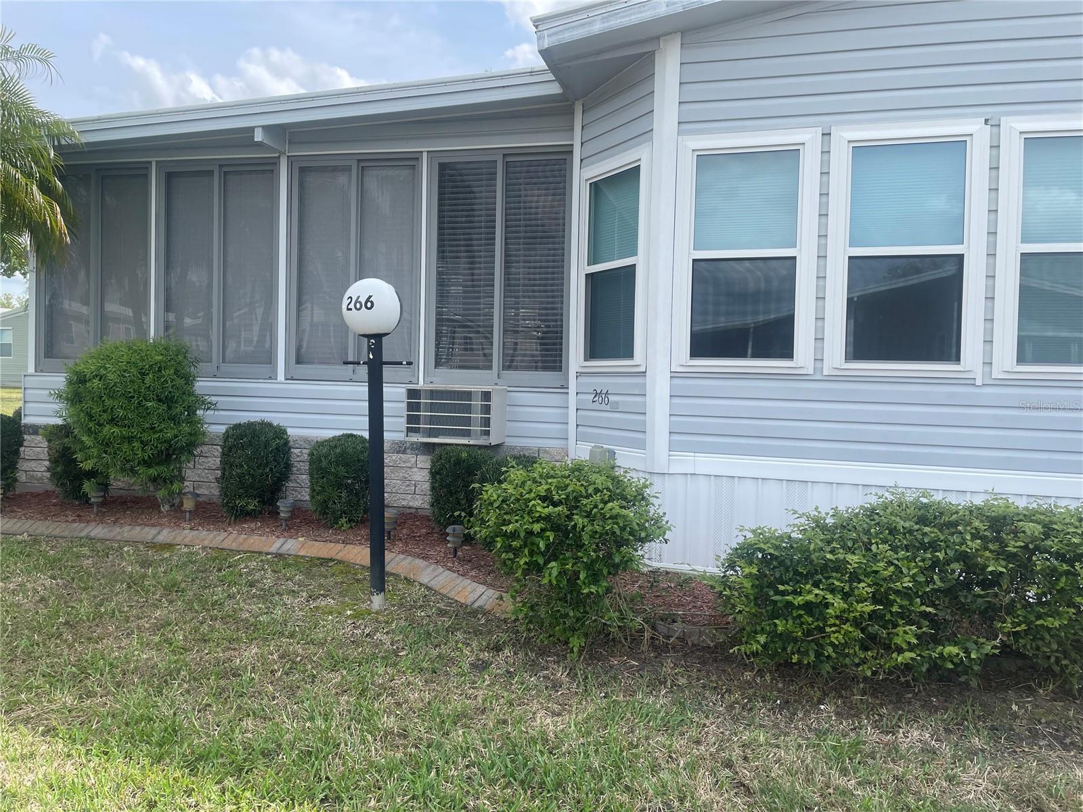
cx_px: 542
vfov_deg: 53.1
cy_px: 406
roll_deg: -1.4
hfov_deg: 67.3
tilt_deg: -1.0
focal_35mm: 26
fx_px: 813
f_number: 1.6
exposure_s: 1/1715
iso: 32
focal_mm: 4.2
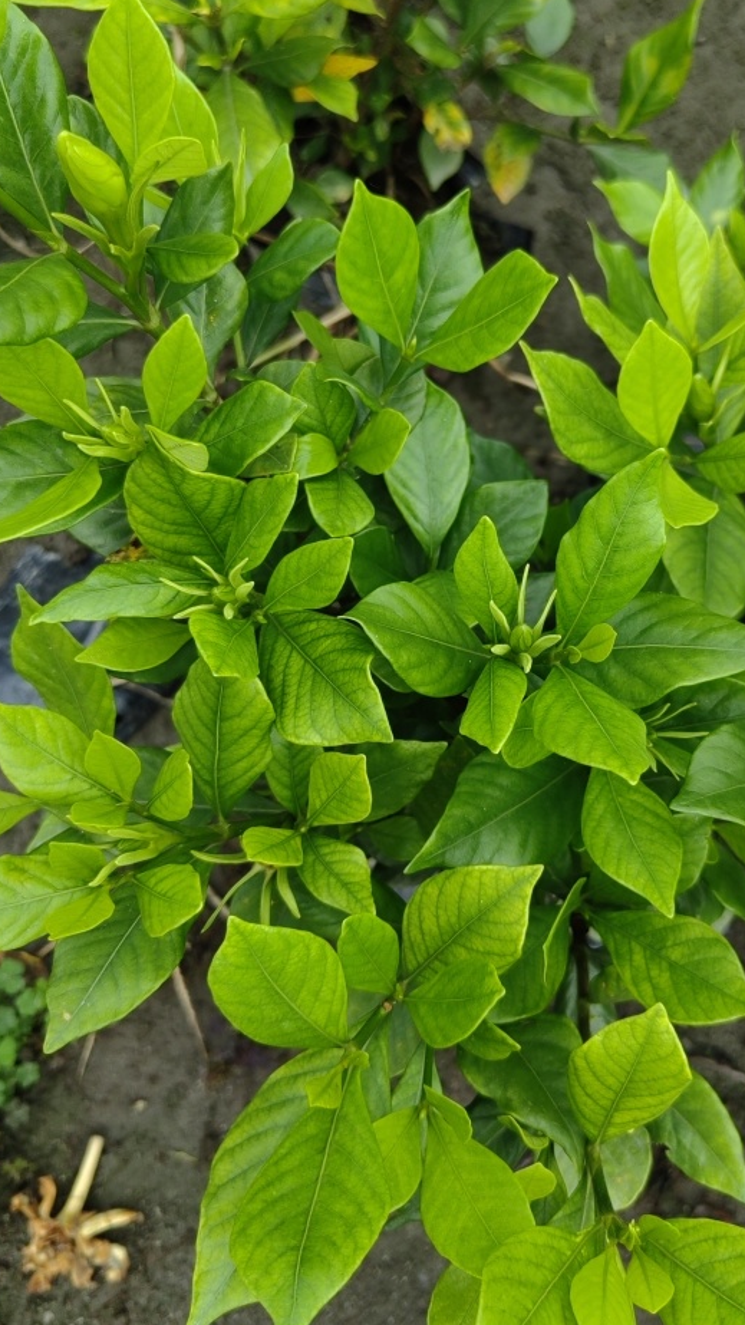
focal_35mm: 34
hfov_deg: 34.4
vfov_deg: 57.9
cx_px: 485
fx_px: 1194
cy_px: 599
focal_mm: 5.52
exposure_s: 1/968
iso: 50
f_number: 1.9
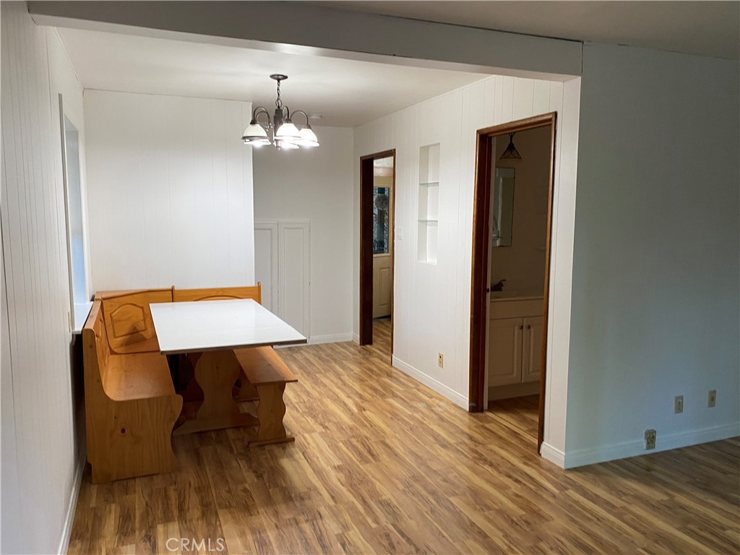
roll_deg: -2.5
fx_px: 556
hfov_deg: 67.3
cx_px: 370
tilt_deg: -4.7
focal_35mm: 26
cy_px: 278
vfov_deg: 53.1
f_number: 1.8
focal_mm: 4.25
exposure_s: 1/60
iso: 100
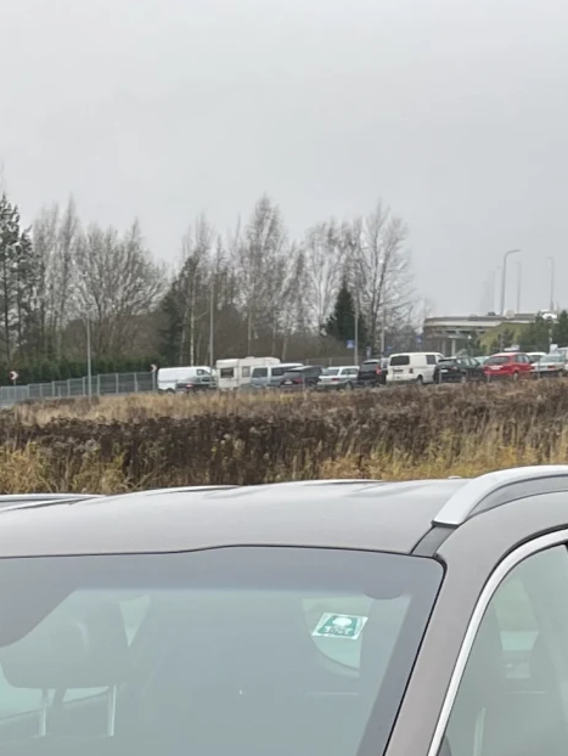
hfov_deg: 13.5
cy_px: 1327
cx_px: -75
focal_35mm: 107
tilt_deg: -21.5
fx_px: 2339
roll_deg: +5.3
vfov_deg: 15.9
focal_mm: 5.1
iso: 40
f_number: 1.6
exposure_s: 1/122
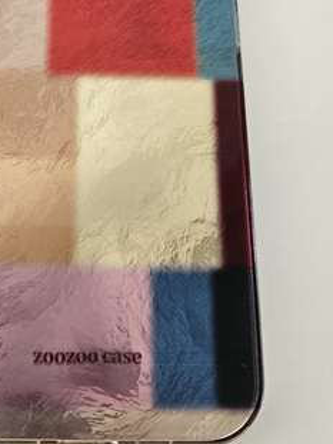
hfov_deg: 38.0
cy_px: 151
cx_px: 98
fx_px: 475
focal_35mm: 37
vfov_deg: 49.4
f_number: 1.8
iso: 200
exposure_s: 1/142
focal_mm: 5.4
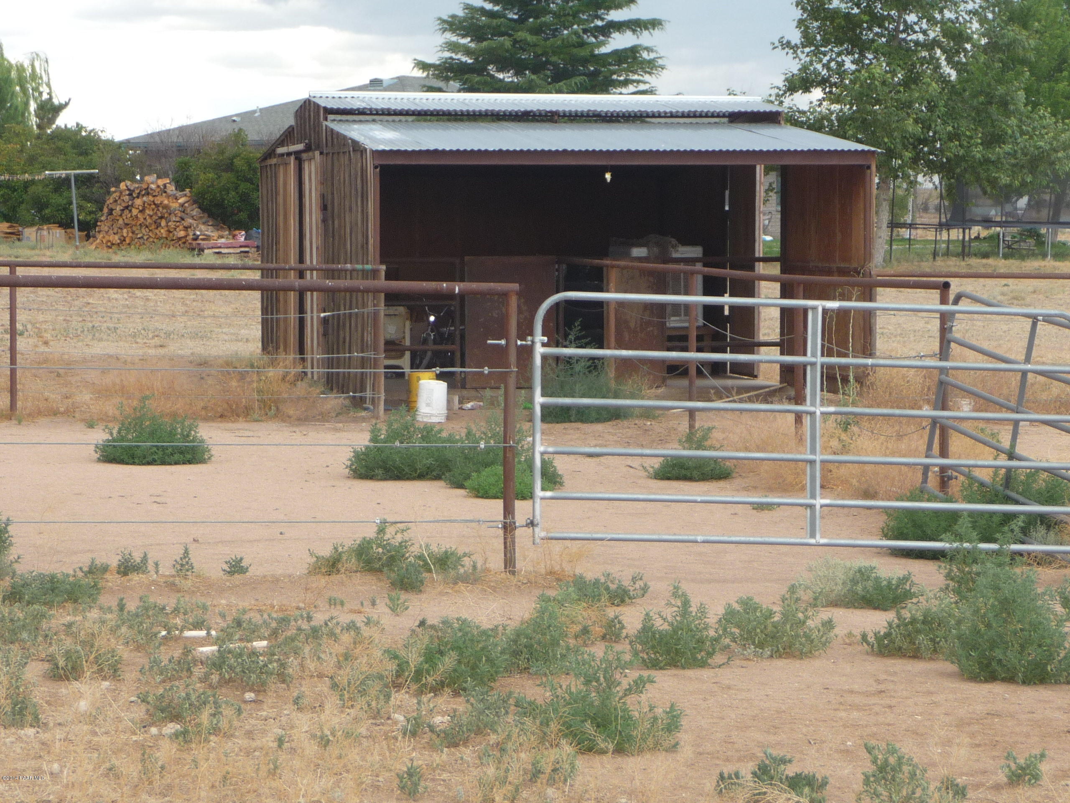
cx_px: 535
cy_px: 402
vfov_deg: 13.0
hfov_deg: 17.3
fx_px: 3524
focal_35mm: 114
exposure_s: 1/125
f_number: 4.7
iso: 100
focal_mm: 14.2
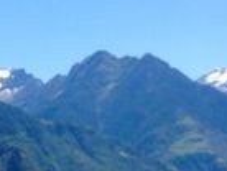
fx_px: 939
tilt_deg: +14.0
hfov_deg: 13.5
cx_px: -20
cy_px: -25
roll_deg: +5.4
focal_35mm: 143
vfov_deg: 10.3
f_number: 2.4
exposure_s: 1/1595
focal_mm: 4.12
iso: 50
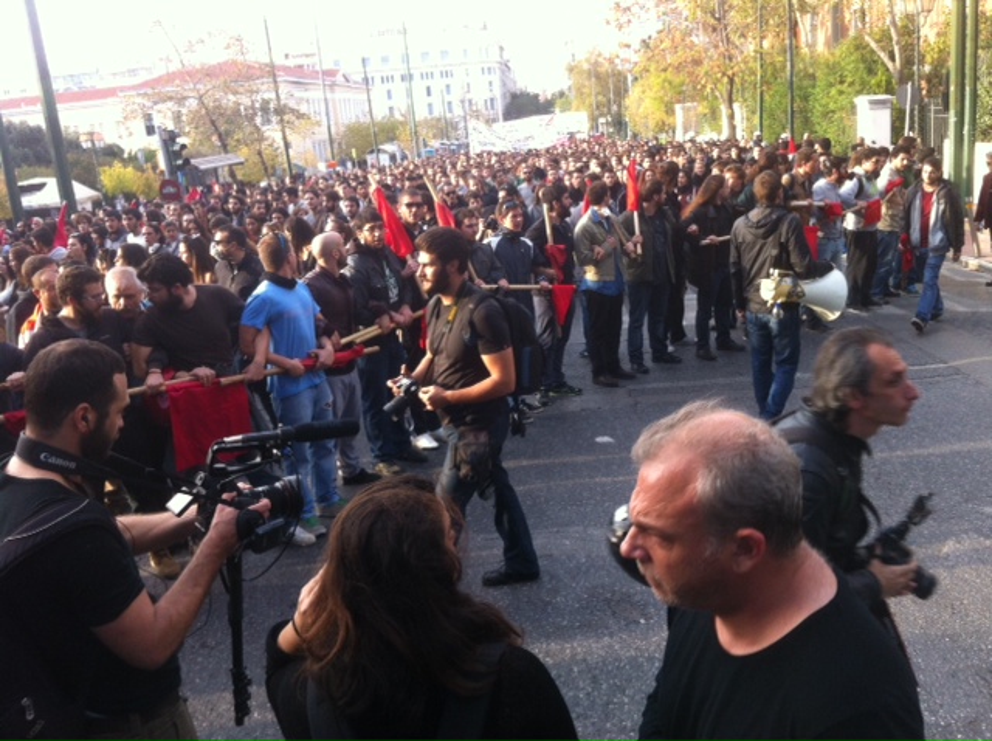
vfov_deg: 40.6
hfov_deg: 52.7
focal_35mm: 35
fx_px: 1002
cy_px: 370
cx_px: 496
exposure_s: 1/120
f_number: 2.8
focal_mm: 3.85
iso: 80
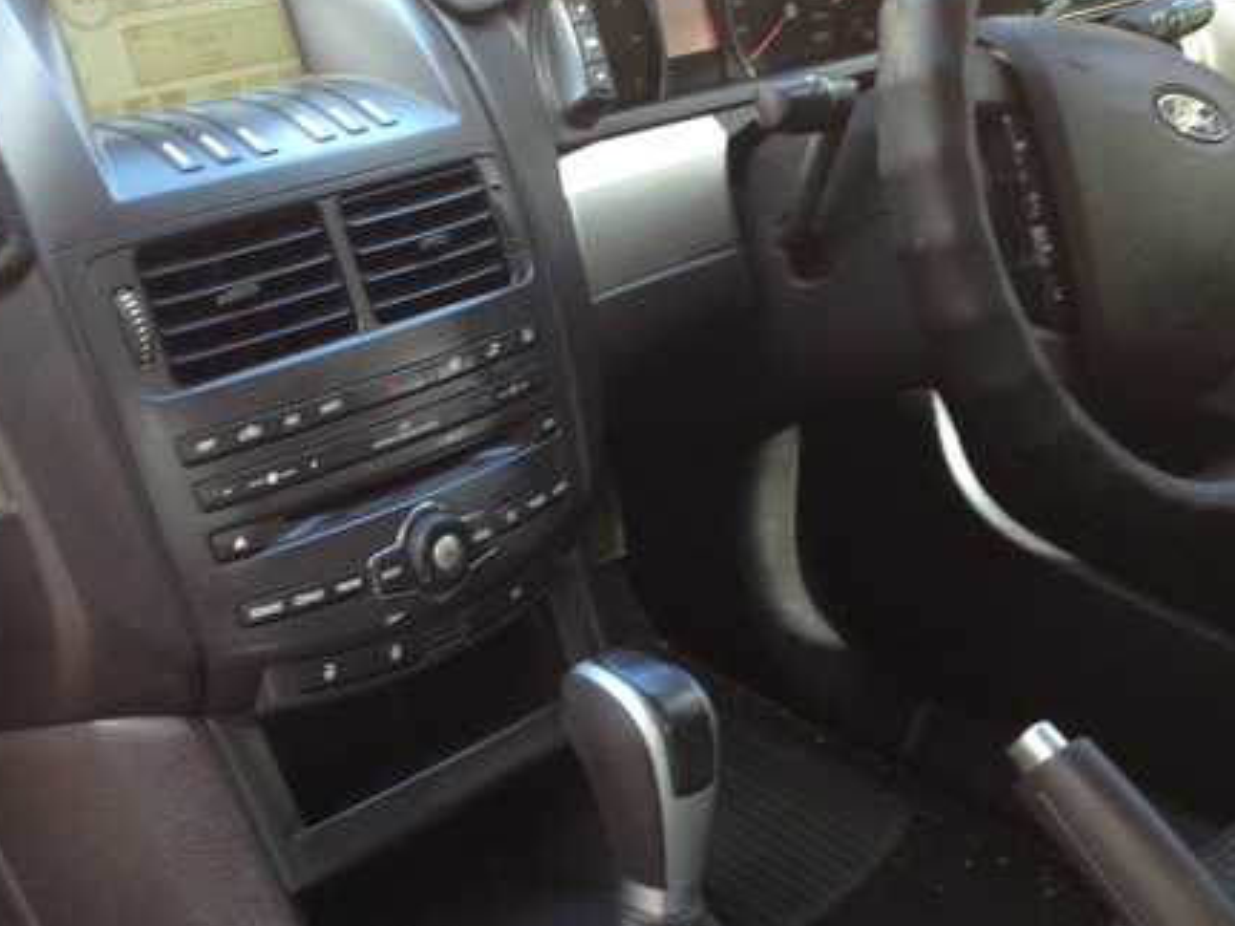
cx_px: 278
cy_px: 410
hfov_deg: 29.3
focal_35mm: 65
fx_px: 2318
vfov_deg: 22.6
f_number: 2.4
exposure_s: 1/40
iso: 50
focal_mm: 4.28
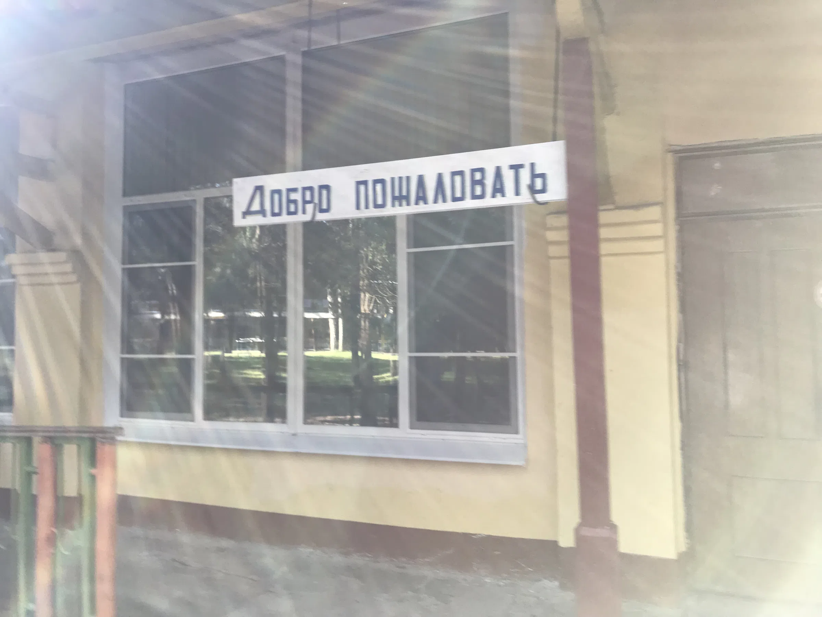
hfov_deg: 63.4
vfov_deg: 49.7
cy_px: 308
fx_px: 665
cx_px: 411
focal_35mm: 28
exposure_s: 1/100
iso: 32
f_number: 1.8
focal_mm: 3.99
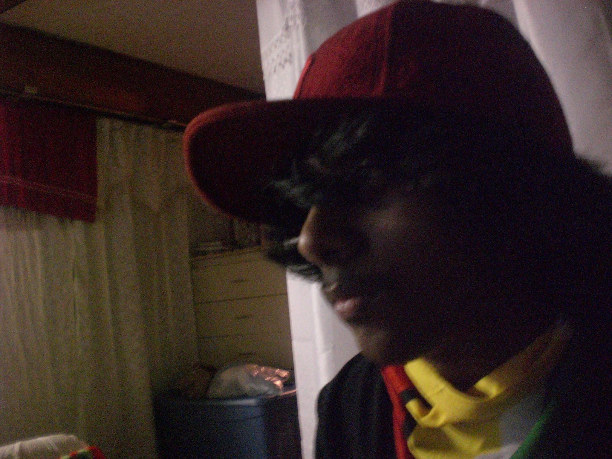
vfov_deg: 37.7
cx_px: 306
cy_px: 230
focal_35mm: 38
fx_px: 672
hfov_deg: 49.0
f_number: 3.1
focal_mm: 6.3
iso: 800
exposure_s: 1/15
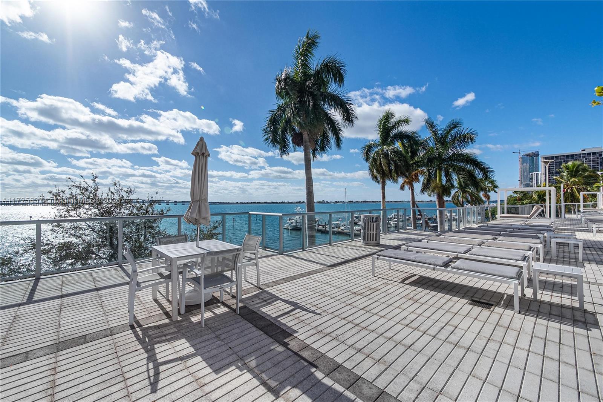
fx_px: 234
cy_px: 201
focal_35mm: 14
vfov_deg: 81.2
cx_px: 302
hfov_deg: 104.3
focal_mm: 7
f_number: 6.3
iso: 100
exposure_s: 1/1250
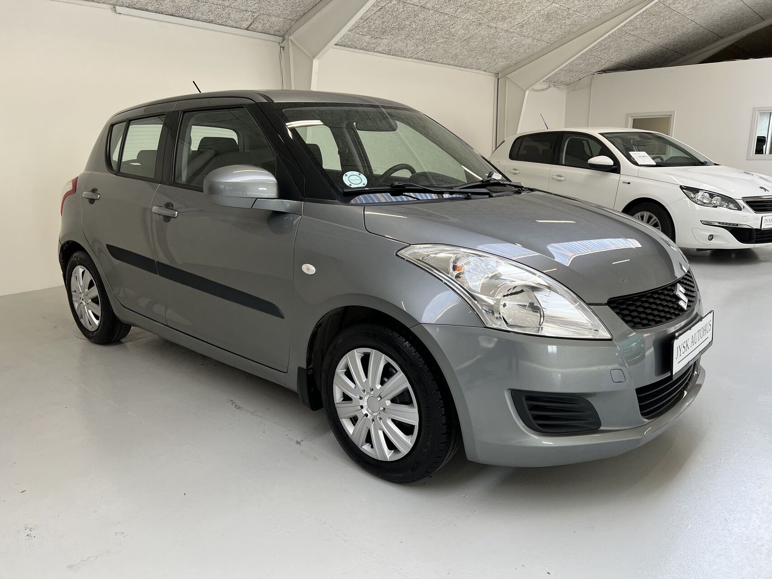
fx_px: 580
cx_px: 386
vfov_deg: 53.1
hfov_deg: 67.3
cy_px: 290
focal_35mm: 26
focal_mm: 5.7
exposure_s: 1/116
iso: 32
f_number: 1.5
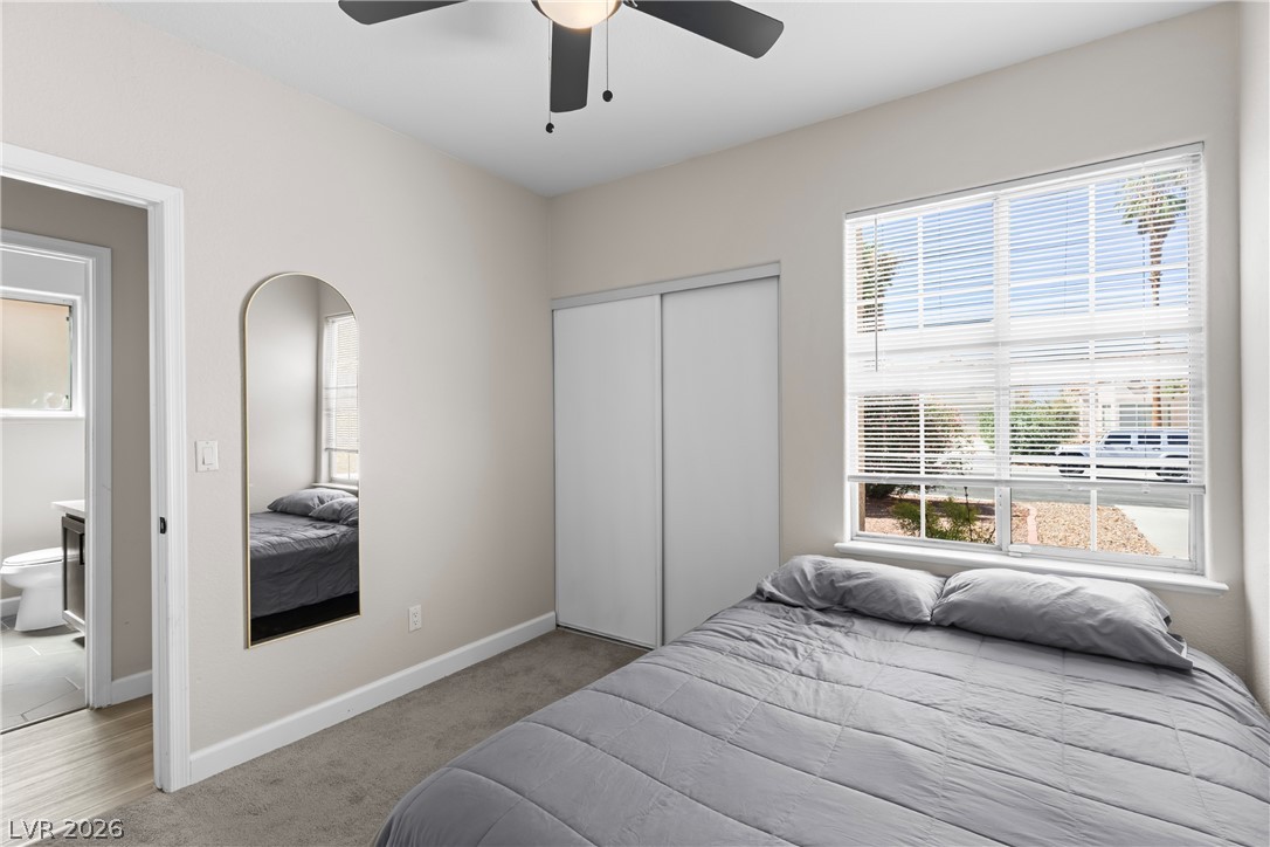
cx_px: 635
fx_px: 600
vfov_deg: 70.4
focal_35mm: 17
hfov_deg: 93.3
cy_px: 424
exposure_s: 1/30
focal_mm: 17
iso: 400
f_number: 8
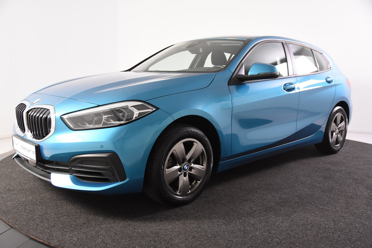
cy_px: 124
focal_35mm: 33
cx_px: 186
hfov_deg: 57.2
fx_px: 341
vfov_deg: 40.0
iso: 1600
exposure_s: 1/60
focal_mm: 22
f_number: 4
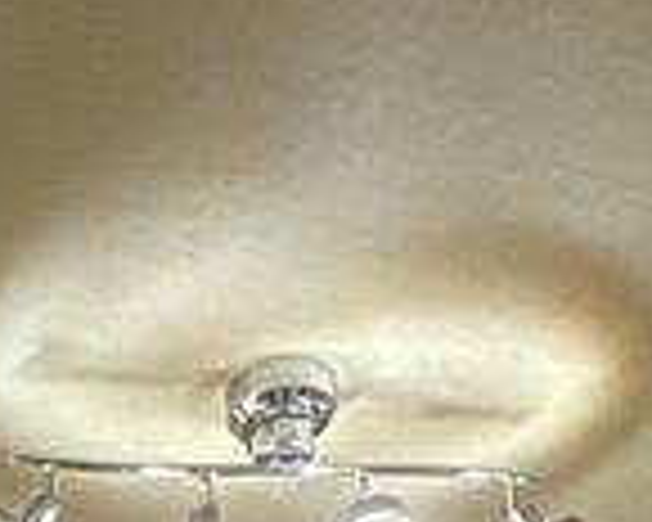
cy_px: 1413
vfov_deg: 10.7
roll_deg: +0.4
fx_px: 2181
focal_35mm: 113
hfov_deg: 15.7
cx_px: -310
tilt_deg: +5.6
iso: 400
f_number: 2.2
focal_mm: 2.22
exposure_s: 1/60
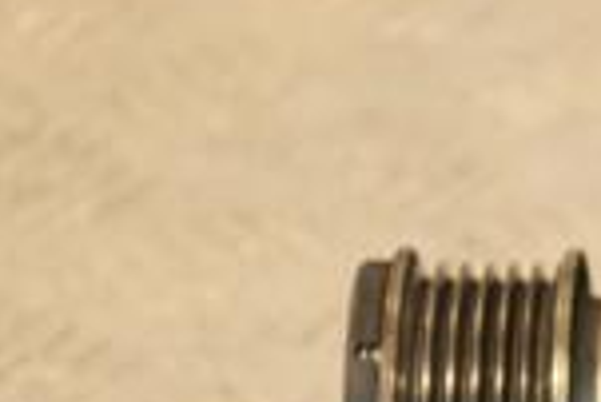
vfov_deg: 3.5
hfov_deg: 5.2
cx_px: 923
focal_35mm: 393
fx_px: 6567
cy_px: 490
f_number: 5.3
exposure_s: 1/100
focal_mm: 66
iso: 800
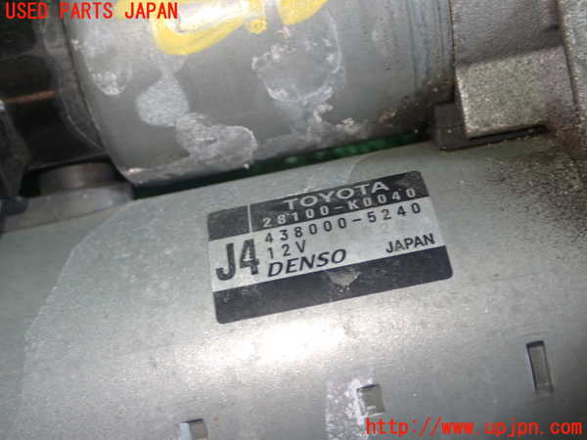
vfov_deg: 30.9
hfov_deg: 40.4
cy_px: 220
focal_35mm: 47
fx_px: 797
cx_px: 294
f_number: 3.1
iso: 200
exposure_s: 1/50
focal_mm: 8.4
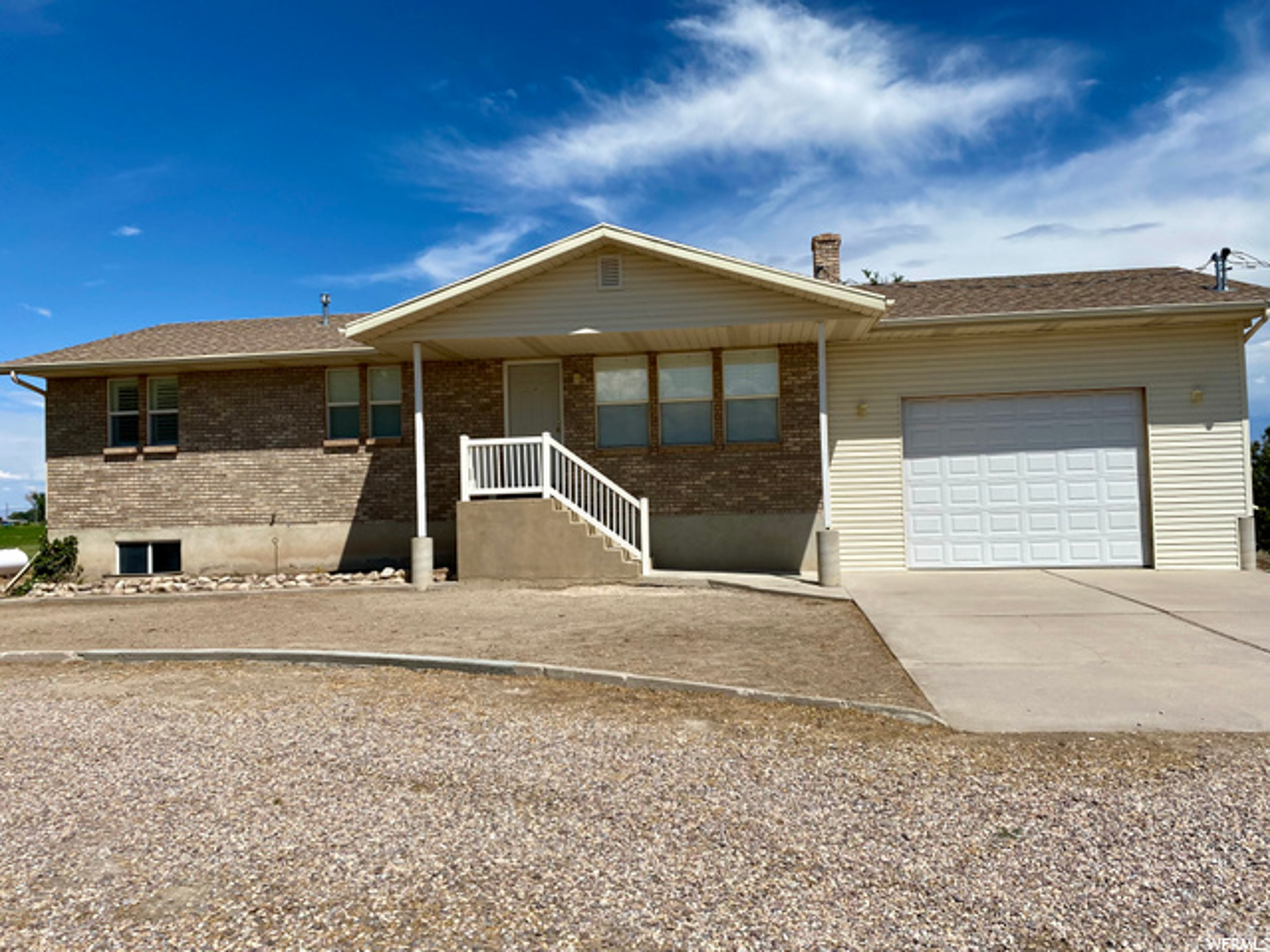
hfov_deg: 67.3
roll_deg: +1.5
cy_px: 476
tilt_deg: +2.1
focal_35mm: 26
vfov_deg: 53.1
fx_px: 954
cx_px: 635
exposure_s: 1/6410
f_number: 1.8
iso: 32
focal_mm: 4.25
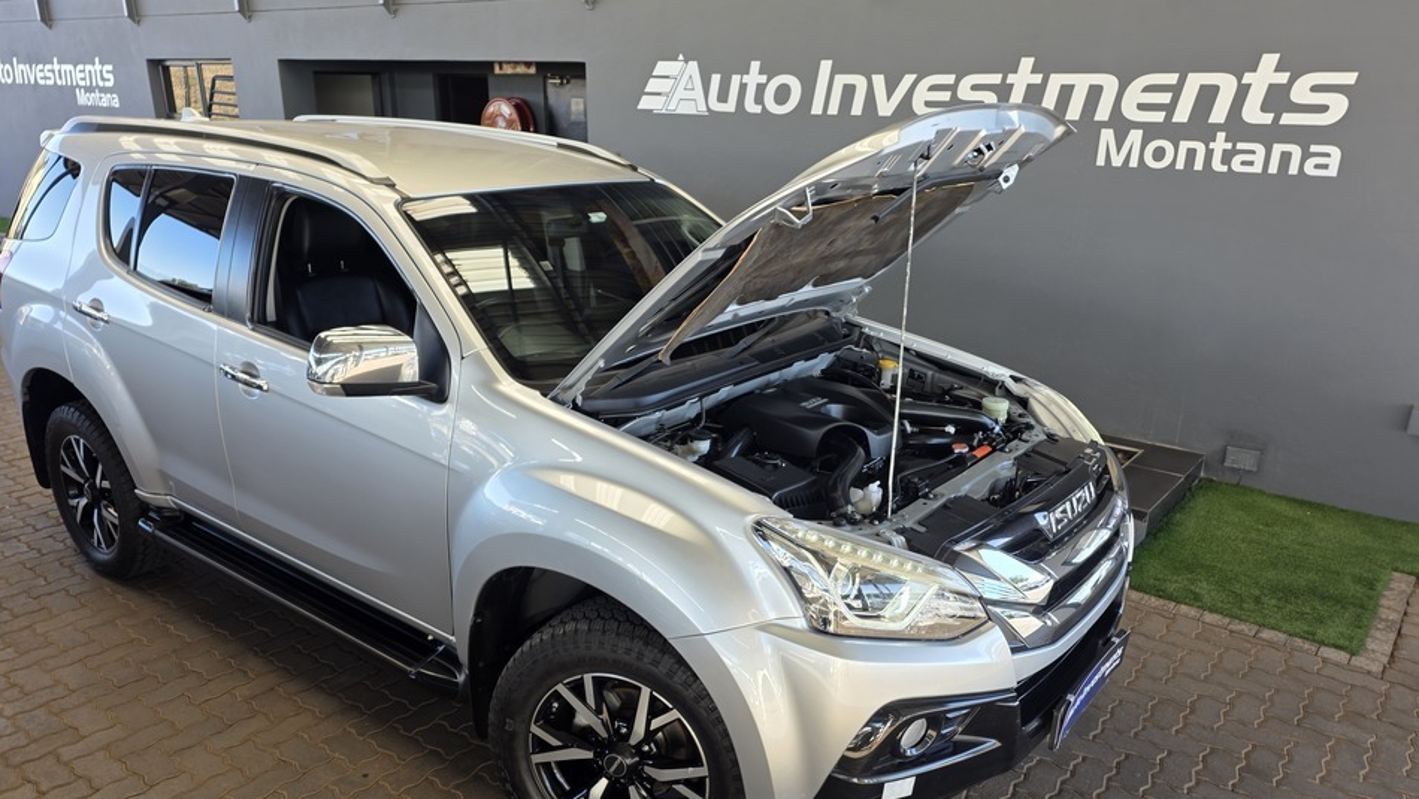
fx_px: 1016
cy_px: 466
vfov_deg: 42.8
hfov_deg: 69.8
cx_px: 680
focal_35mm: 27
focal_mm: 6.25
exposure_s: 1/62
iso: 16
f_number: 1.7
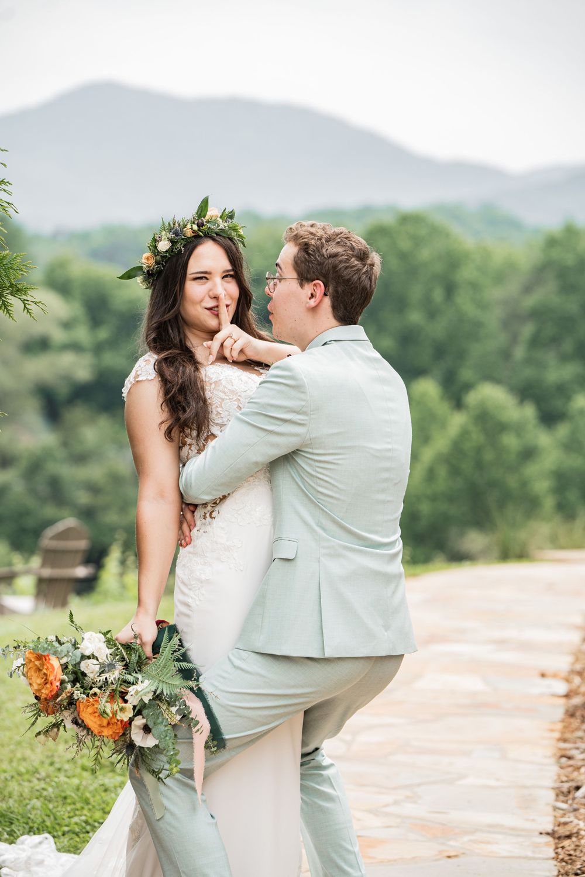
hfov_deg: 10.8
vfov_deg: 16.1
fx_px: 3095
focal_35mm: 127
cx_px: 292
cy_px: 438
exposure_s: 1/640
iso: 125
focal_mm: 127
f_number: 4
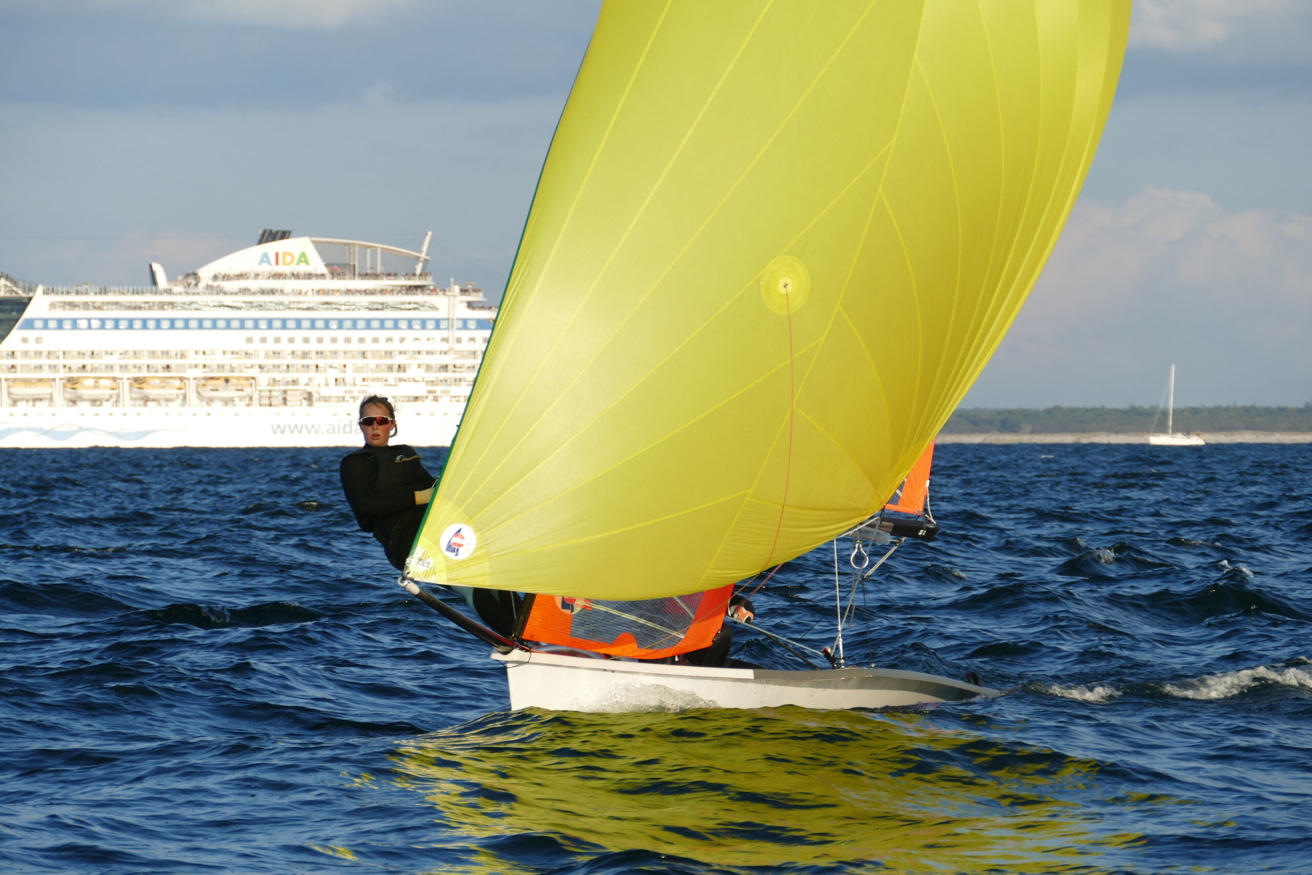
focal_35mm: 235
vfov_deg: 5.8
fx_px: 8564
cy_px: 438
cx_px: 656
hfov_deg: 8.8
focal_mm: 85.83
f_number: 4
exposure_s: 1/1600
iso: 125
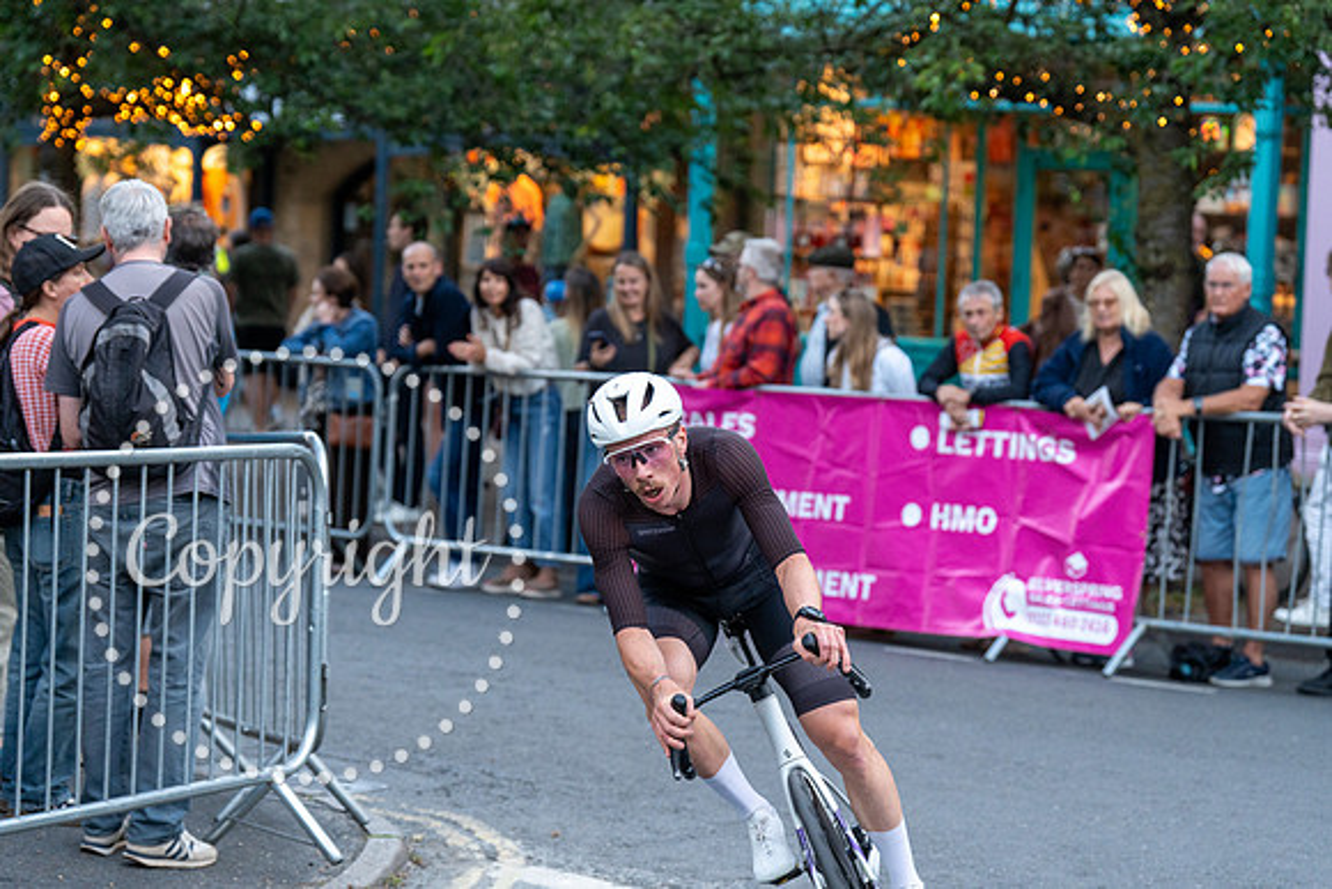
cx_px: 666
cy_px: 444
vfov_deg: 14.4
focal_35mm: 95
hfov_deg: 21.5
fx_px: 3516
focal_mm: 95
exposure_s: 1/800
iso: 2000
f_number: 3.5
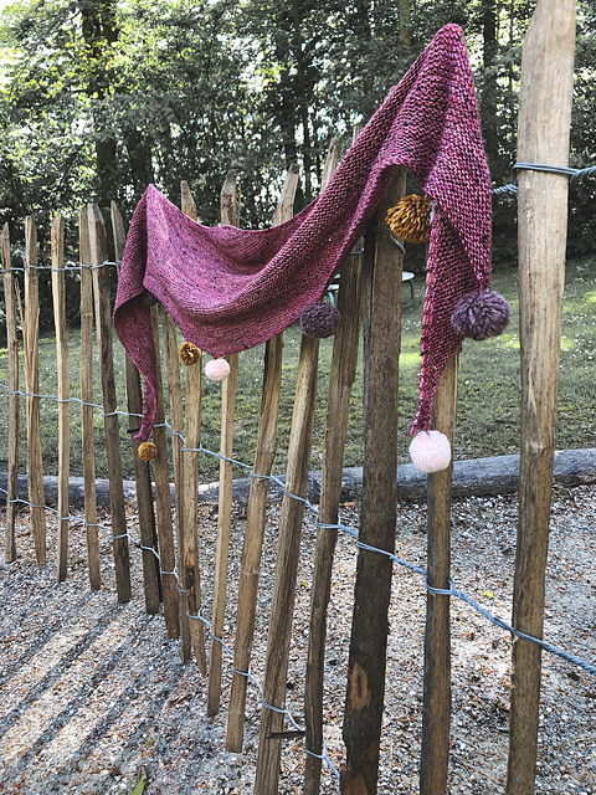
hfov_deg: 49.7
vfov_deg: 63.4
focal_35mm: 28
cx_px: 298
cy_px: 398
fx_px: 643
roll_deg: +2.3
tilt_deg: -14.5
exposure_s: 1/120
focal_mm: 3.99
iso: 25
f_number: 1.8
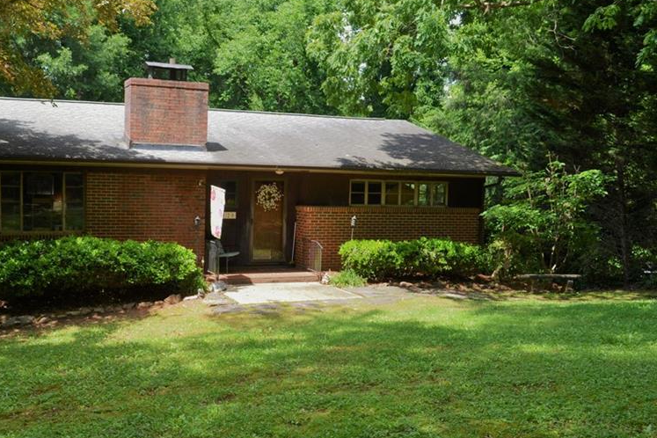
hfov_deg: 51.7
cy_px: 245
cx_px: 277
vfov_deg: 35.9
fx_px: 675
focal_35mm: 37
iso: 125
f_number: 5.6
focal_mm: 18
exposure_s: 1/125
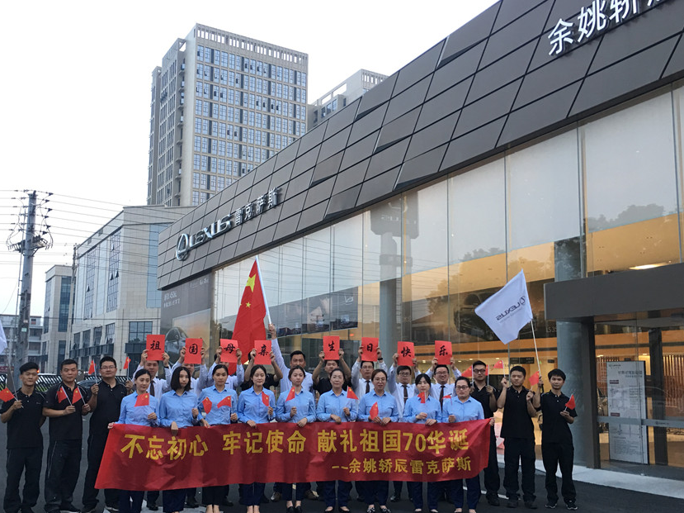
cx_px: 316
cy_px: 297
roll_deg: -1.1
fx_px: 691
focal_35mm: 35
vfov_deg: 40.6
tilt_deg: +8.4
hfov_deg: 52.6
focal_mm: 4.15
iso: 40
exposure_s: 1/33
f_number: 2.2
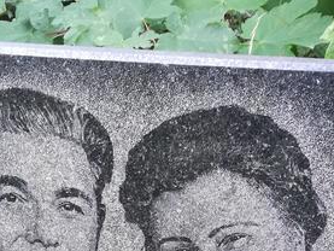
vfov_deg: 18.6
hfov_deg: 26.0
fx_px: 724
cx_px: 170
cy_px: 303
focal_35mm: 75
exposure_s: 1/30
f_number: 2.2
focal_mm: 3.83
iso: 160
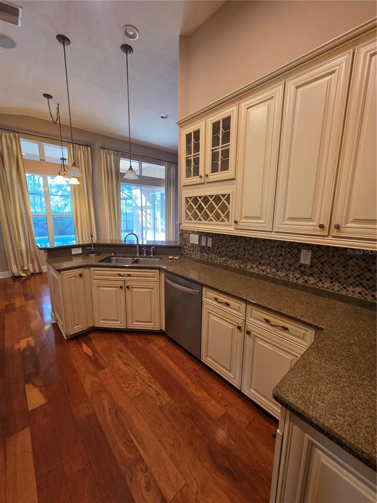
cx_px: 188
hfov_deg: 89.9
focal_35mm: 13
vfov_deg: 106.2
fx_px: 189
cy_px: 252
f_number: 1.9
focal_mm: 2.2
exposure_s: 1/60
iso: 250
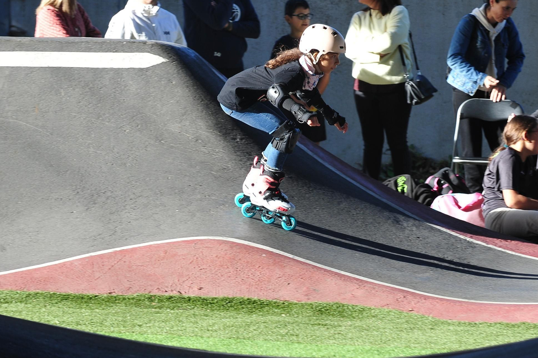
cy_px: 140
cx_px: 294
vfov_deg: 5.1
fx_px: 4003
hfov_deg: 7.7
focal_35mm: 268
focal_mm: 200
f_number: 7.1
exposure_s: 1/500
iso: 800
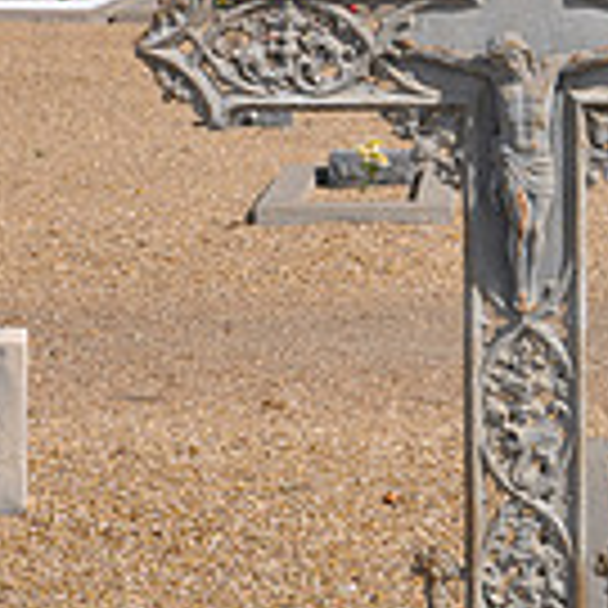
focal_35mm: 144
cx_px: 556
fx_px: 2862
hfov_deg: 12.0
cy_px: 369
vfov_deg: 12.1
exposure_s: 1/160
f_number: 14
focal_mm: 34
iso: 200
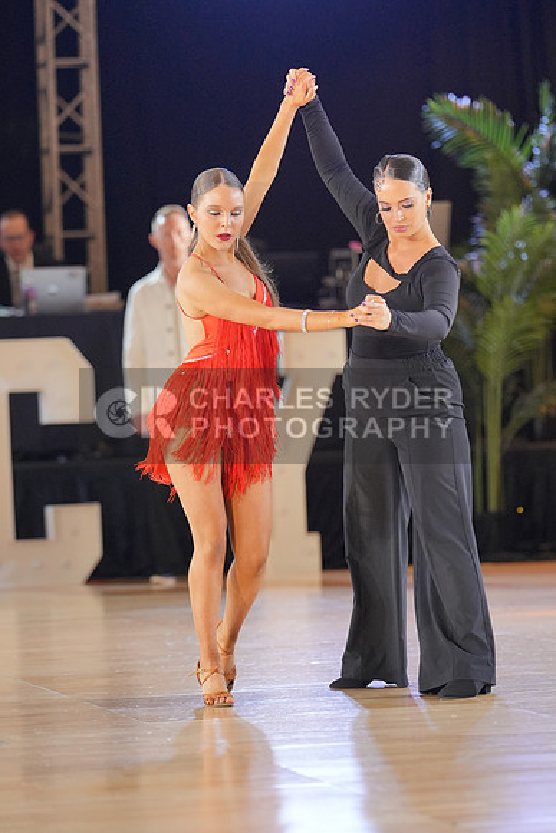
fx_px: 3843
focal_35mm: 166
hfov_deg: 8.3
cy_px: 416
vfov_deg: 12.4
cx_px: 278
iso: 1600
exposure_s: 1/500
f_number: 2
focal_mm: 111
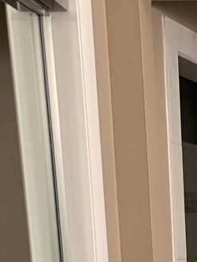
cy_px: 519
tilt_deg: -17.1
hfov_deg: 11.6
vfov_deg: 13.9
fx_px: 910
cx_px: 329
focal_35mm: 120
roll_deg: +0.6
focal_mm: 4.25
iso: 125
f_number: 1.8
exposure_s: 1/60
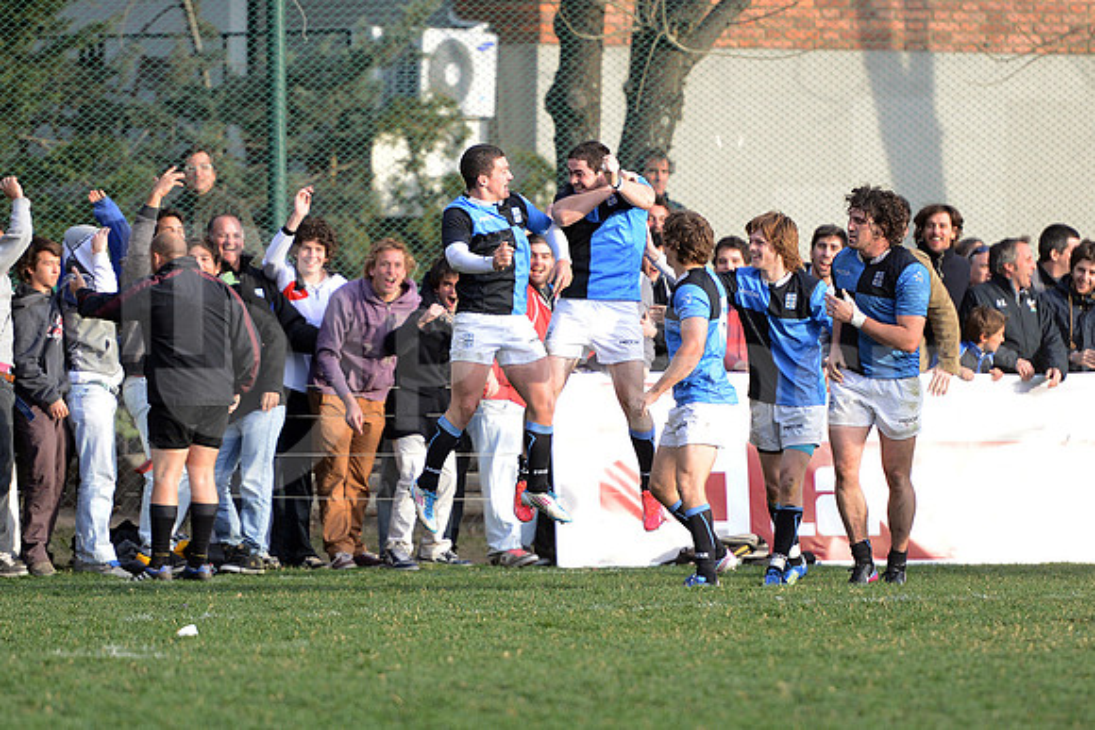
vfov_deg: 7.0
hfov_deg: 10.5
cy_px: 365
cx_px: 548
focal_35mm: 195
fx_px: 5932
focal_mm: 195
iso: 640
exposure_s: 1/640
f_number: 2.8
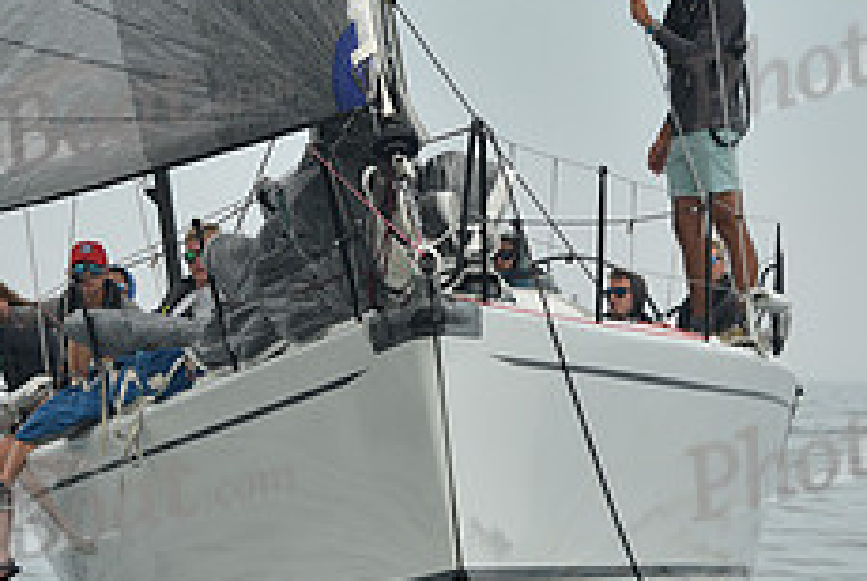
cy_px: 281
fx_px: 8199
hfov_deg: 6.1
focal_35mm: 340
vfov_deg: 4.1
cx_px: 494
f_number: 6.3
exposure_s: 1/640
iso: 250
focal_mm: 135
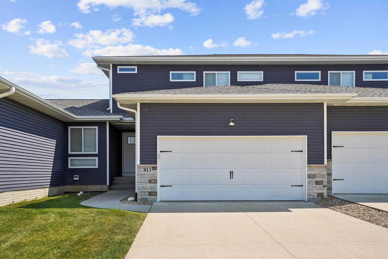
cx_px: 194
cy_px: 130
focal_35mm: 35
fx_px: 377
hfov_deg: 54.4
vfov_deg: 37.8
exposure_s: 1/500
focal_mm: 35
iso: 400
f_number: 9
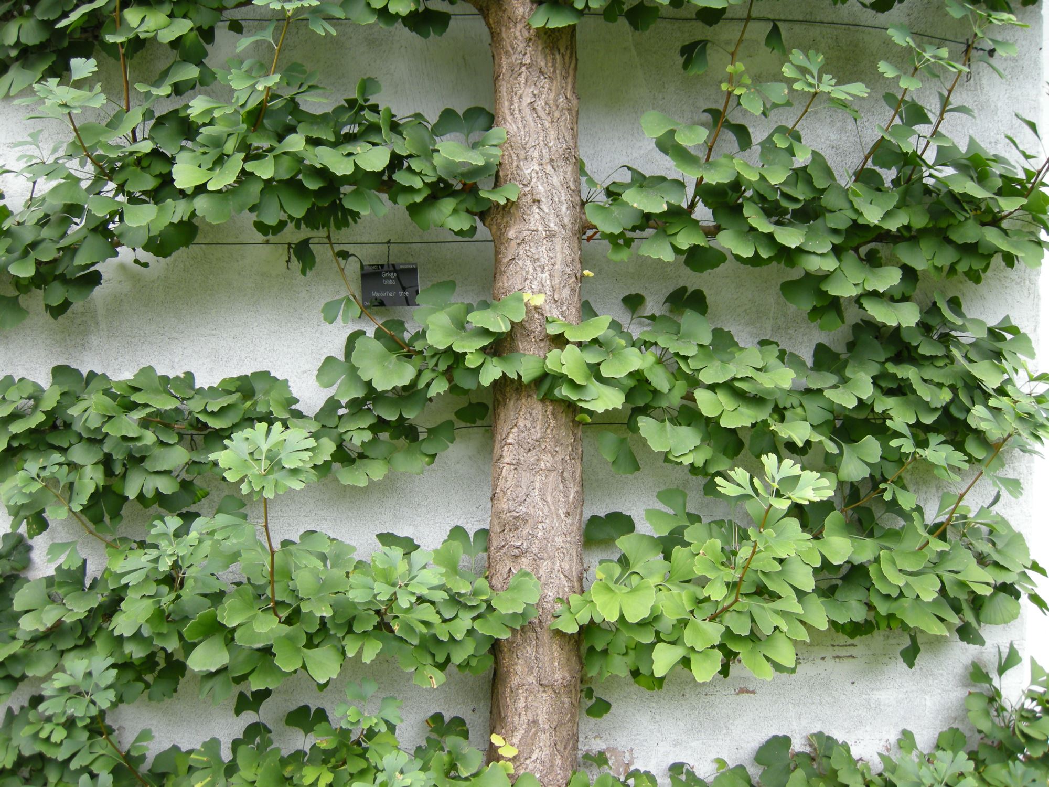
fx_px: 1061
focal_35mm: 35
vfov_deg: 40.7
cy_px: 394
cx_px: 524
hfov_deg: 52.6
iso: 64
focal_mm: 7.5
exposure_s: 1/54.5
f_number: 3
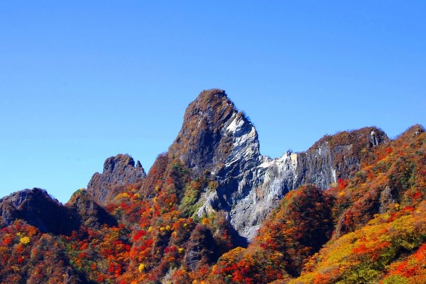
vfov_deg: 18.2
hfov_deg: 27.0
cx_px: 213
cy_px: 142
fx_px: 887
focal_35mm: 75
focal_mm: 50
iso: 200
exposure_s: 1/200
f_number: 11
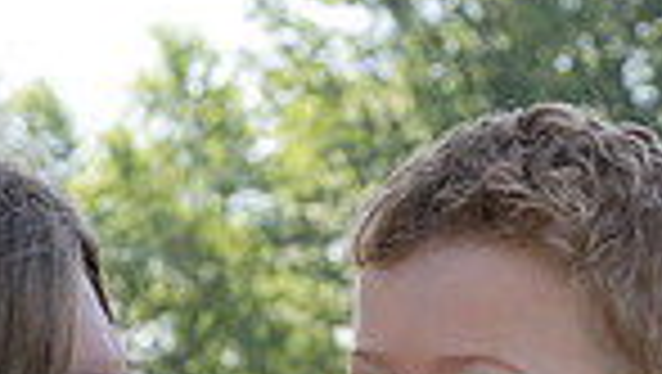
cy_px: 1131
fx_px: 3690
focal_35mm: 210
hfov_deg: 10.2
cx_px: 176
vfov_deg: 5.4
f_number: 9
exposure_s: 1/200
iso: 400
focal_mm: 51
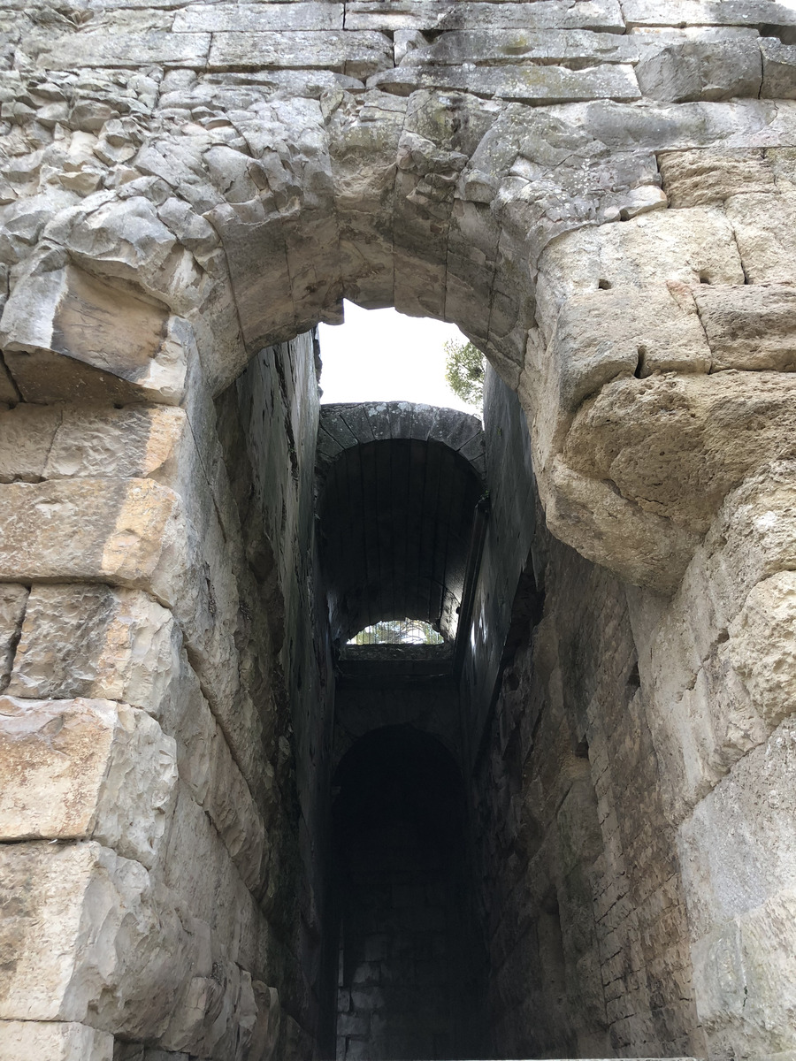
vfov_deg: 63.4
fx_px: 858
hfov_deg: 49.7
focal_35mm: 28
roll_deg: +1.7
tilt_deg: +34.4
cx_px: 398
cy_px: 530
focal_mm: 4
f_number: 1.8
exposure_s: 1/50
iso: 32
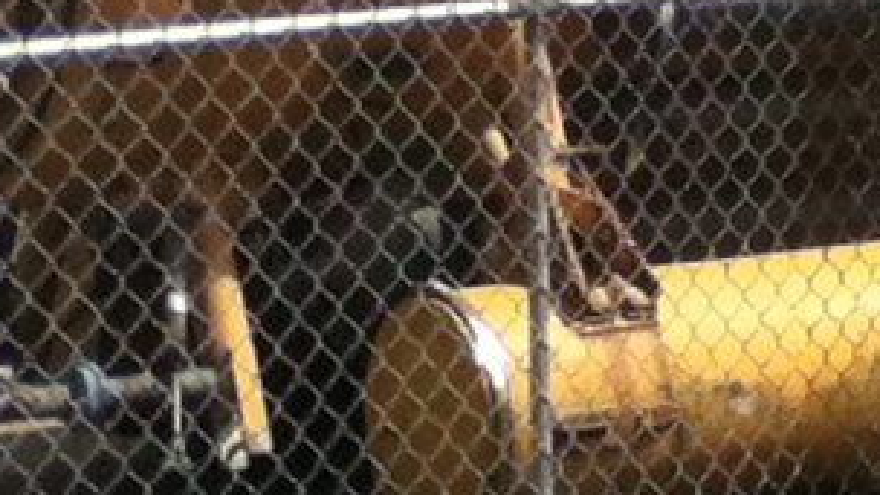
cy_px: -200
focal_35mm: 110
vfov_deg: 10.7
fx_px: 2567
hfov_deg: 18.6
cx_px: 993
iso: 80
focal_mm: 3.85
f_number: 2.4
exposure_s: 1/1076
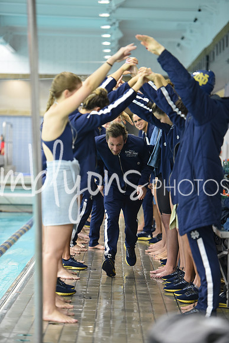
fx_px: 1240
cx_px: 114
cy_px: 172
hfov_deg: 10.6
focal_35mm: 130
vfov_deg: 15.8
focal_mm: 130
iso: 3200
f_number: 2.8
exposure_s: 1/320
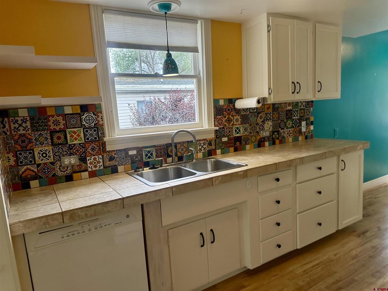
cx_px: 194
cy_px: 146
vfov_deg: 56.8
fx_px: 269
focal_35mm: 24
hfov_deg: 71.6
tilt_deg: -8.5
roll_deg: +3.0
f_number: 1.78
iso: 64
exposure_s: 1/242
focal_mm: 6.86
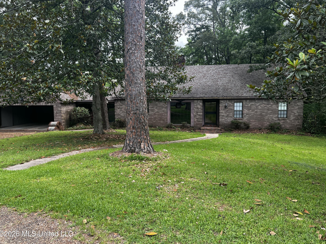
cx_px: 167
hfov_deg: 65.3
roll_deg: +0.7
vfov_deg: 51.4
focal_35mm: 27
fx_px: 254
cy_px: 119
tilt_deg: -5.9
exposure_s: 1/632
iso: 50
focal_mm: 5.7
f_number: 1.5
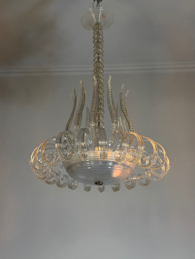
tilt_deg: +22.1
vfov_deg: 39.7
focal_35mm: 48
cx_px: 98
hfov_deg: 30.3
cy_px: 130
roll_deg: +0.2
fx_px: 361
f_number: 1.78
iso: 100
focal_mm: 6.76
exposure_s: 1/100
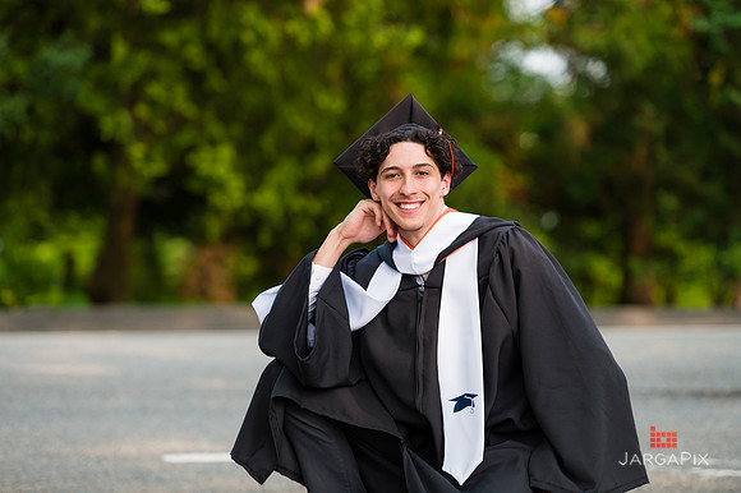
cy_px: 246
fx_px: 3188
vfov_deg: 8.8
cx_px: 370
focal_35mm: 155
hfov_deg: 13.3
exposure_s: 1/640
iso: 200
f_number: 3.2
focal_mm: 155
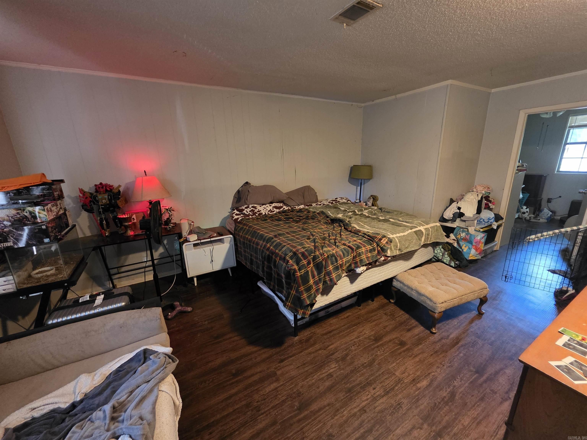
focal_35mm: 13
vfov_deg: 89.9
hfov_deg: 106.2
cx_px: 294
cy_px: 220
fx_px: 220
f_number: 1.9
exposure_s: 1/60
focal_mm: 2.2
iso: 1000
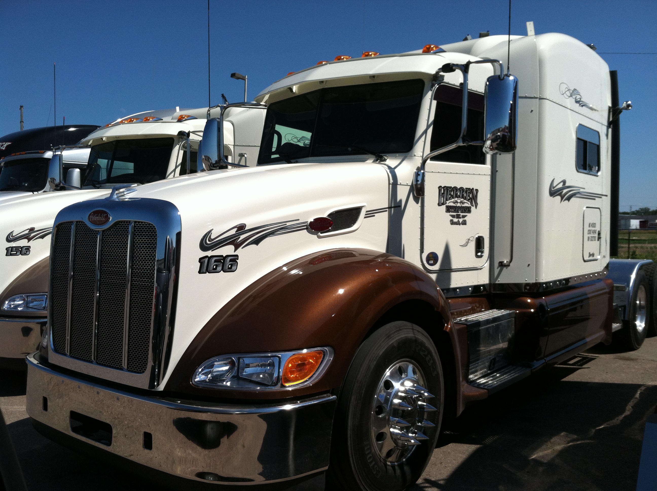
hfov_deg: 52.7
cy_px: 246
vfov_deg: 40.6
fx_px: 663
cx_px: 328
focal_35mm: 35
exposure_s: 1/1875
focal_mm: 3.85
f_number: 2.8
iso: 80
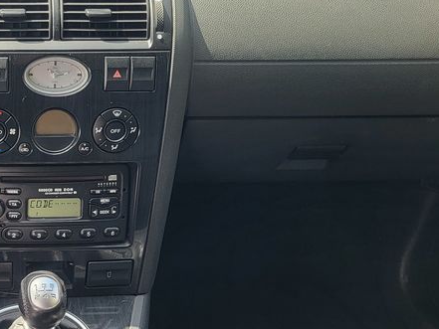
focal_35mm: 59
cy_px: 210
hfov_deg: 30.3
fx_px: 748
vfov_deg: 24.7
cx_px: -7
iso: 40
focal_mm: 5.4
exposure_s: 1/205
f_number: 1.8
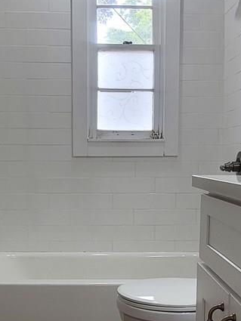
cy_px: 202
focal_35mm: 47
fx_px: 436
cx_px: 107
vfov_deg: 40.1
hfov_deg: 30.9
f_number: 2.2
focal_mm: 2.2
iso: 100
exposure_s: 1/120
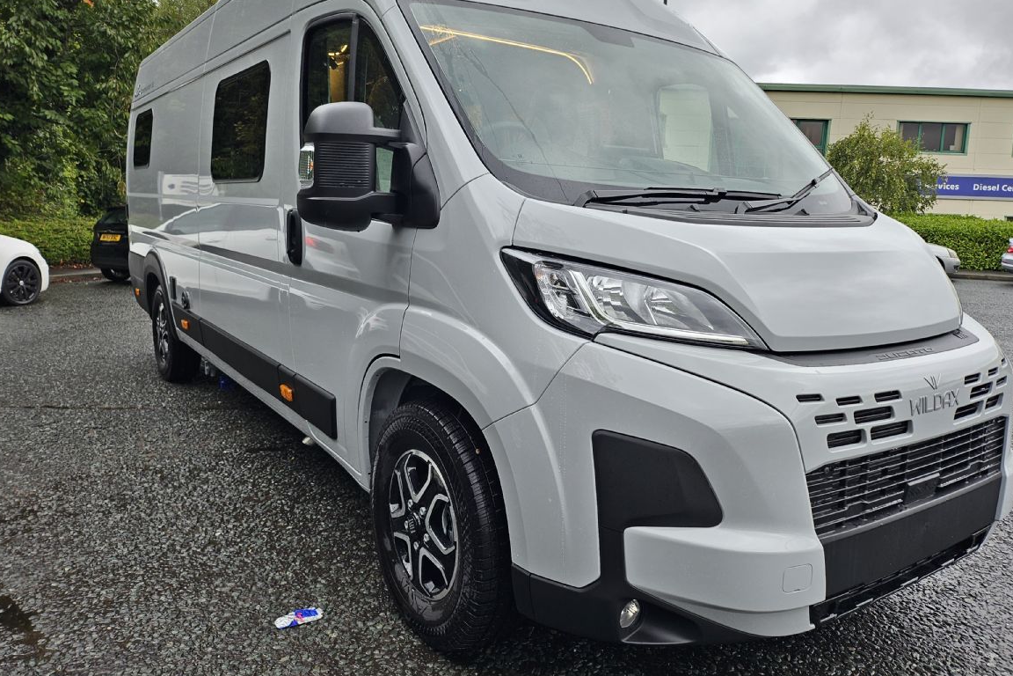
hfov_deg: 69.4
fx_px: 732
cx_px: 503
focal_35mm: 26
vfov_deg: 49.6
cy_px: 333
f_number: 1.8
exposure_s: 1/326
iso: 50
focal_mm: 5
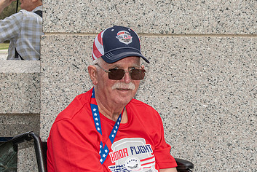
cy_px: 59
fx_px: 722
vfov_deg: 13.6
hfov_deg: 20.0
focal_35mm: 101
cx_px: 194
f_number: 10
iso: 280
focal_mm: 52
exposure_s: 1/160
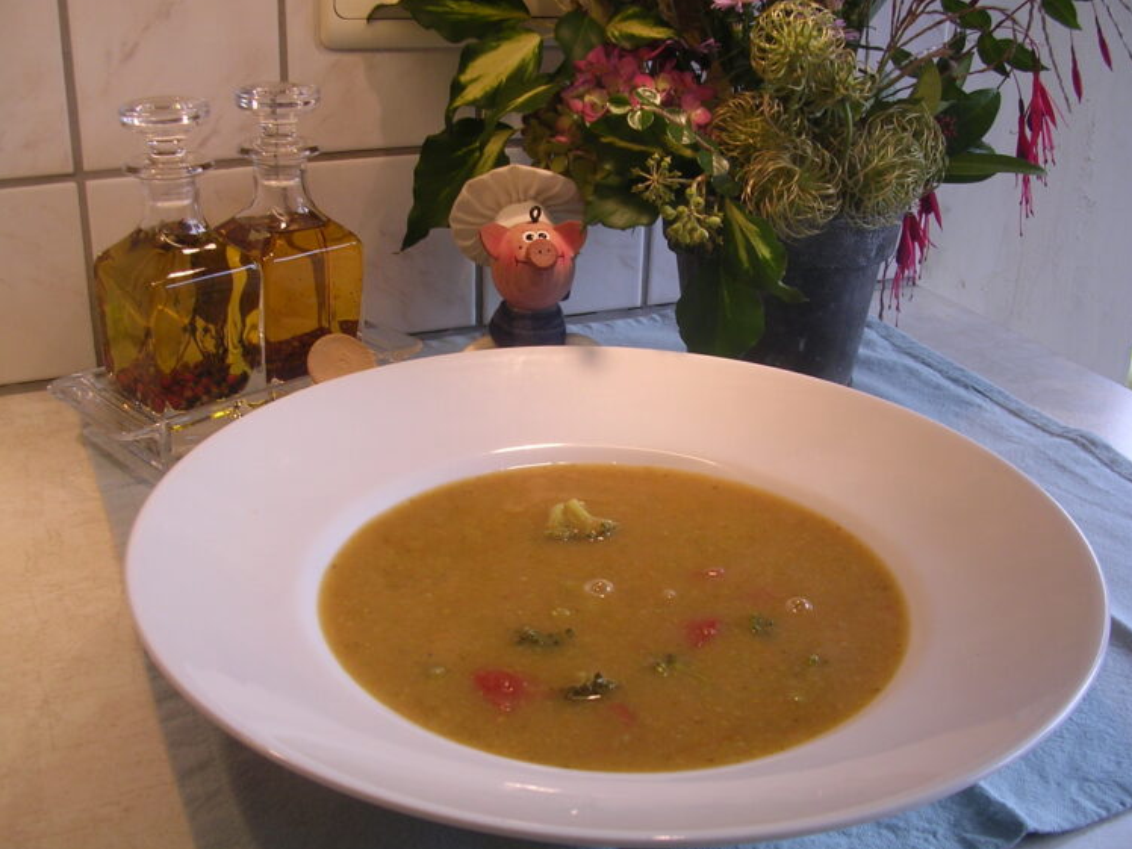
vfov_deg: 36.8
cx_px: 555
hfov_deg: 47.9
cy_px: 424
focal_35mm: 39
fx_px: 1275
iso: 100
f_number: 2.8
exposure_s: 1/64.4
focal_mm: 5.8
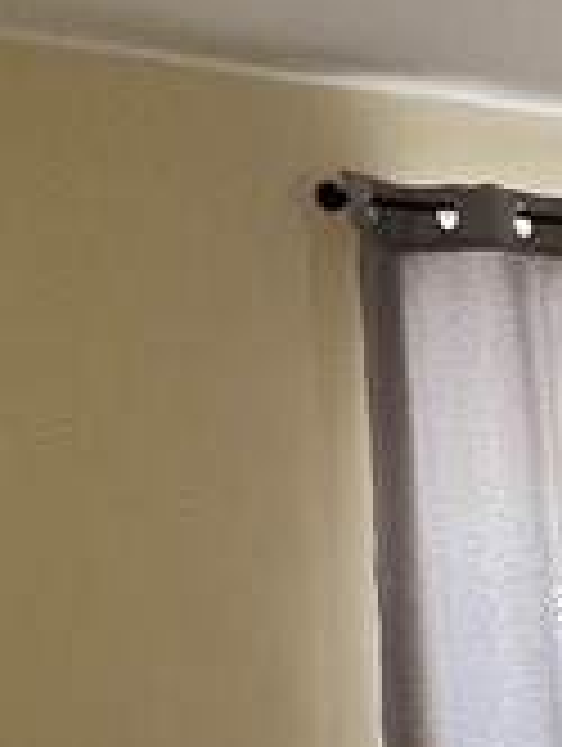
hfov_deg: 14.6
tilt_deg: -13.7
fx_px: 1727
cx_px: 1187
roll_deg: -2.6
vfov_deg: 21.5
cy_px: 1026
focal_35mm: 80
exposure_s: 1/60
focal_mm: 1.57
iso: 200
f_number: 1.8
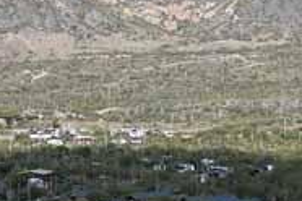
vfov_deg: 4.2
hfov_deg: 6.2
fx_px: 2777
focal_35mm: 331
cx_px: -8
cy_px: 32
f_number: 5
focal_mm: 77
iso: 100
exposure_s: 1/800
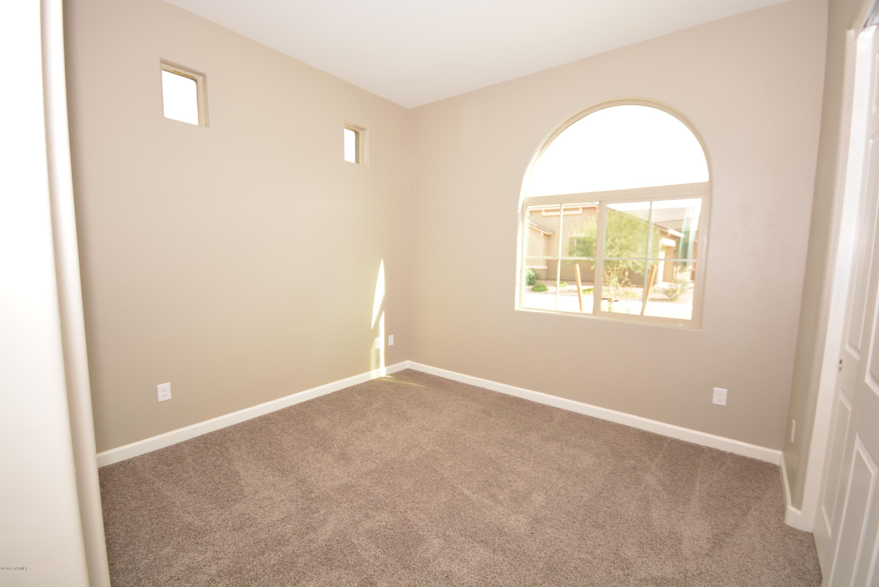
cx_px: 440
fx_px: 366
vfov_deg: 77.4
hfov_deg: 100.4
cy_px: 294
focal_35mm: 15
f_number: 4.5
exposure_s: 1/80
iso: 200
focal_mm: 10
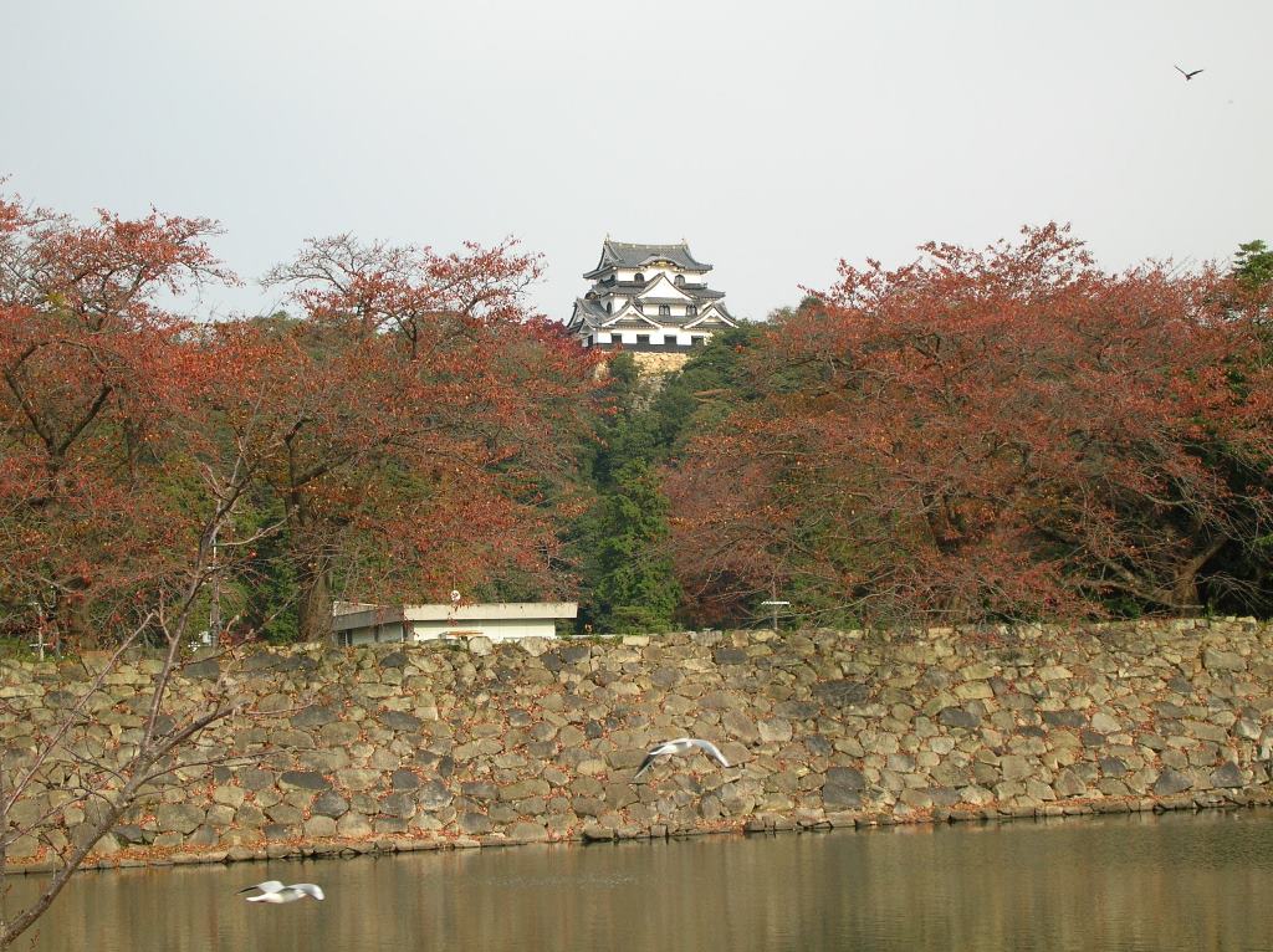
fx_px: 2866
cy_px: 476
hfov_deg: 25.0
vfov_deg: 18.9
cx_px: 636
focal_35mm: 78
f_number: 4.1
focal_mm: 13
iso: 50
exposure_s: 1/282
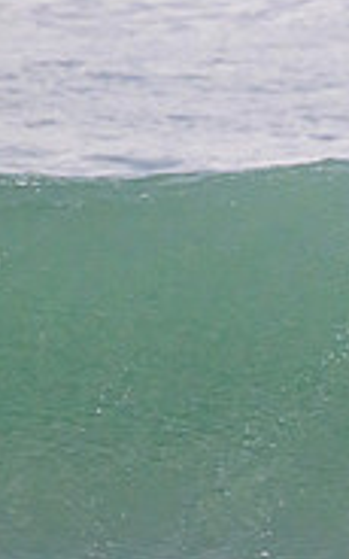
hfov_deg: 0.5
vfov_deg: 0.8
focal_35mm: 2691
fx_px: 40952
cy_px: 421
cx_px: 722
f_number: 11
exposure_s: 1/2000
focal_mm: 800
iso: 3200
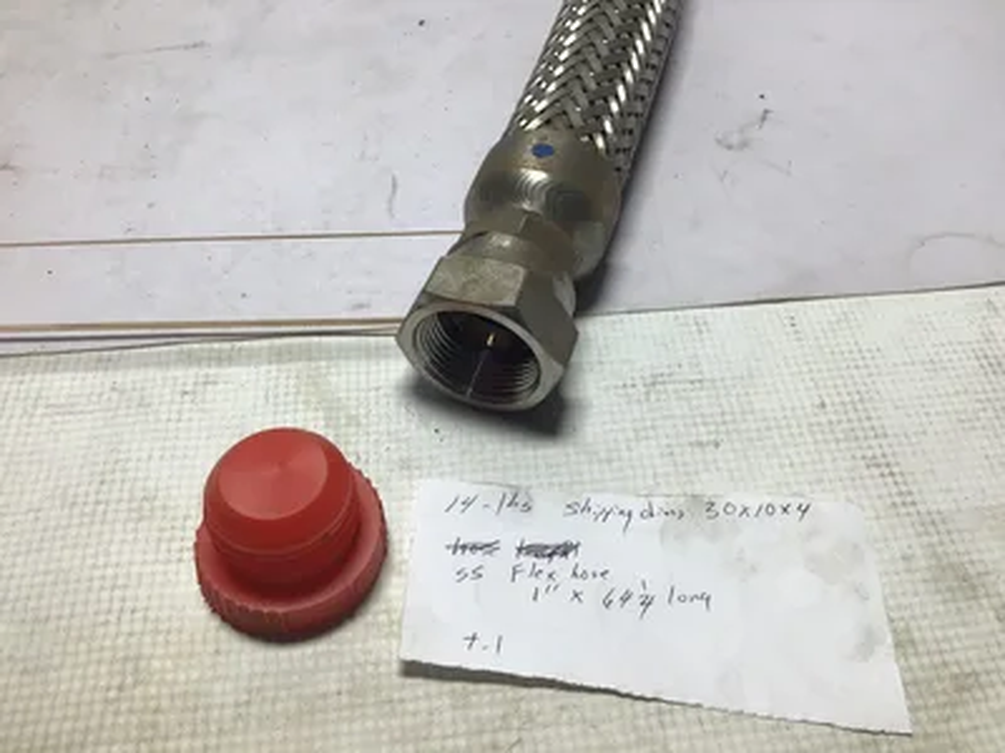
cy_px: 376
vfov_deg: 45.4
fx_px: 900
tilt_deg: -51.8
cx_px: 502
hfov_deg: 58.4
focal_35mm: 31
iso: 25
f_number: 2.4
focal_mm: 3.3
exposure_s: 1/136
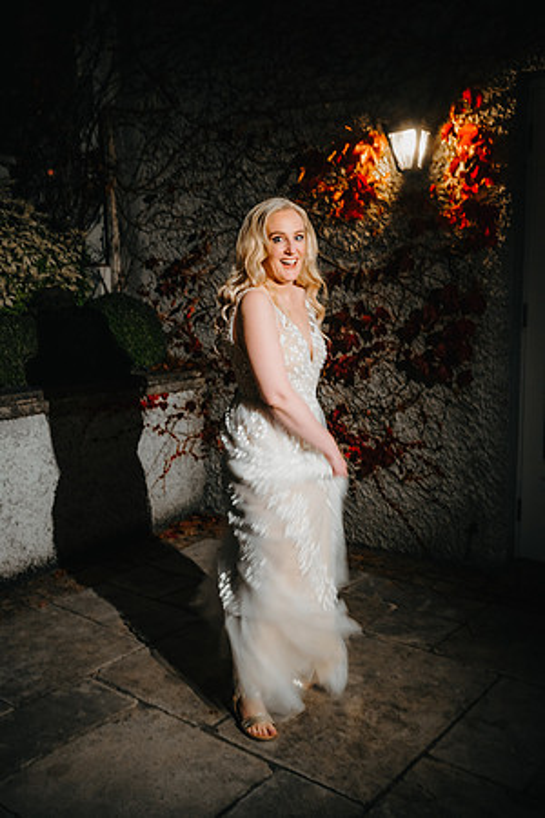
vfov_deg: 54.4
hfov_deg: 37.9
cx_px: 272
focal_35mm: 35
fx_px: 795
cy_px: 409
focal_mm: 35
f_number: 5
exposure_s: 1/20
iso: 1250
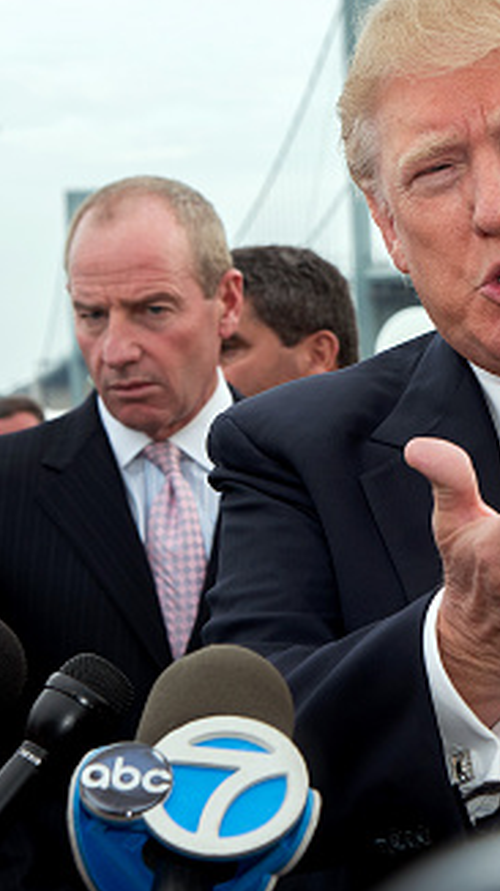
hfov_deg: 9.5
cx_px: 544
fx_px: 2974
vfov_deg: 17.0
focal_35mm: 126
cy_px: 368
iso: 640
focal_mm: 66
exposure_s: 1/200
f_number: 9
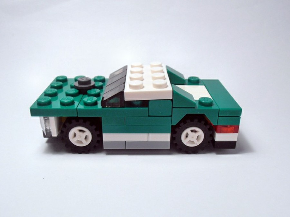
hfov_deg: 50.1
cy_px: 108
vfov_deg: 38.7
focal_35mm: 37
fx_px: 310
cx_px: 145
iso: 80
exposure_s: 1/80
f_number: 3.9
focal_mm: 6.61
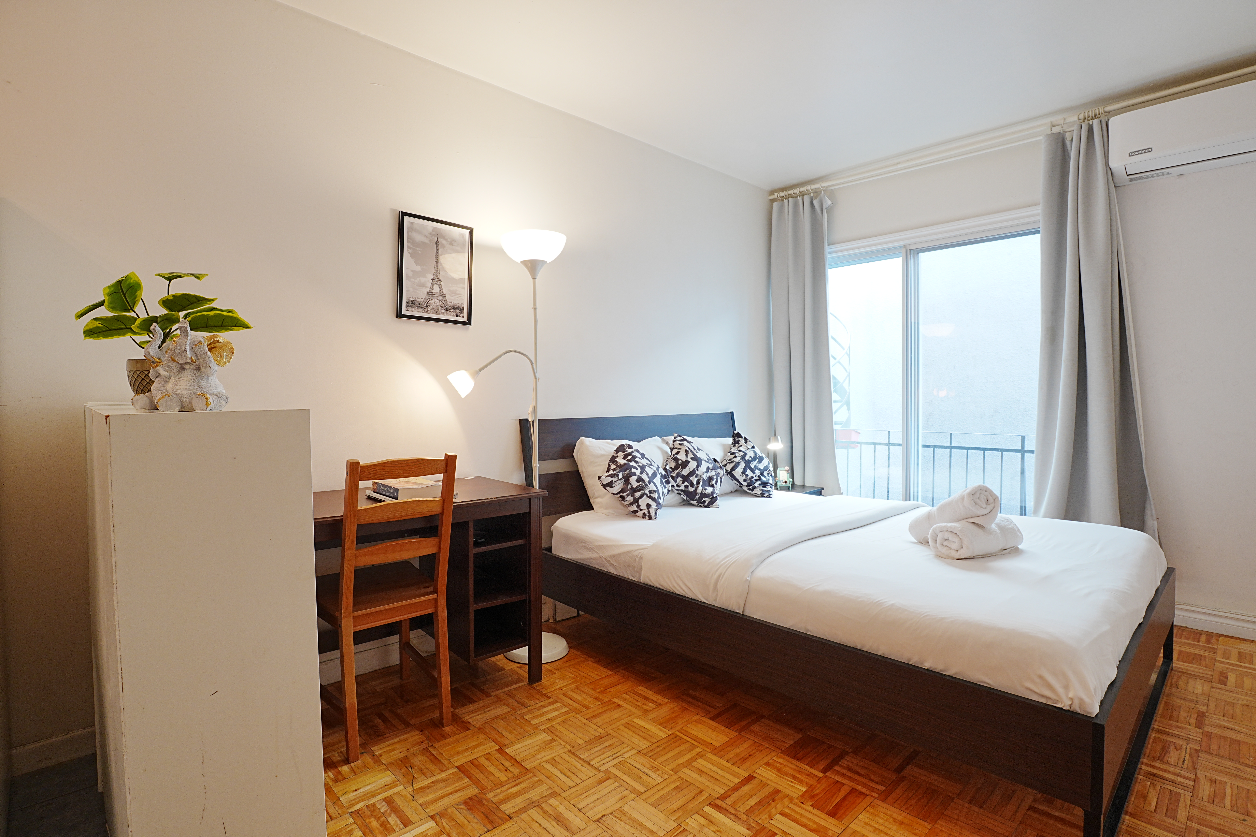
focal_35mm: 16
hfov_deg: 95.0
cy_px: 418
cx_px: 628
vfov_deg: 72.1
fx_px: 576
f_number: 8
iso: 100
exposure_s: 1/3
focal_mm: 11
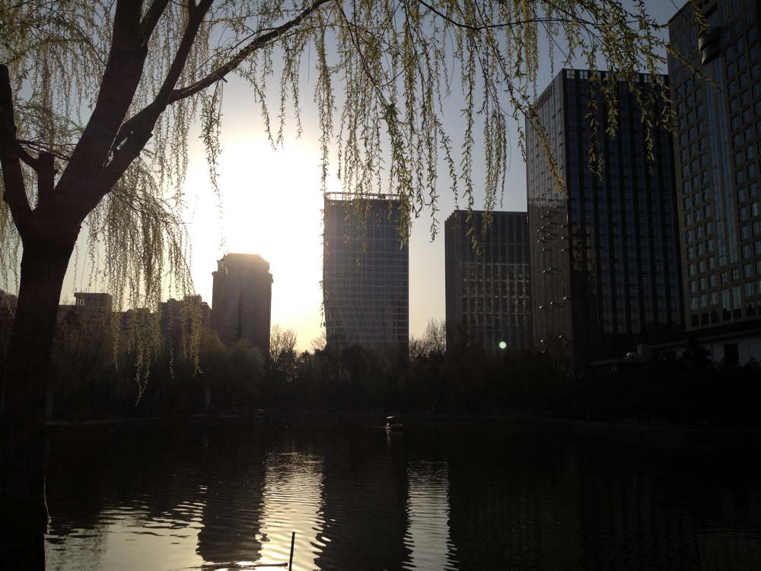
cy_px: 286
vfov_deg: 40.7
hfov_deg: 52.6
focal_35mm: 35
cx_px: 380
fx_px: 769
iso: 64
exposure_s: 1/4255
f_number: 2.4
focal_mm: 4.28
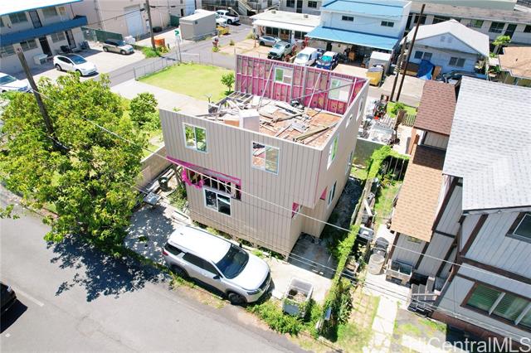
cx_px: 266
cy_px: 176
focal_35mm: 22
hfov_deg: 78.6
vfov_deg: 57.2
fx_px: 324
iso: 200
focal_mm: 8.38
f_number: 2.8
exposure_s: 1/1600
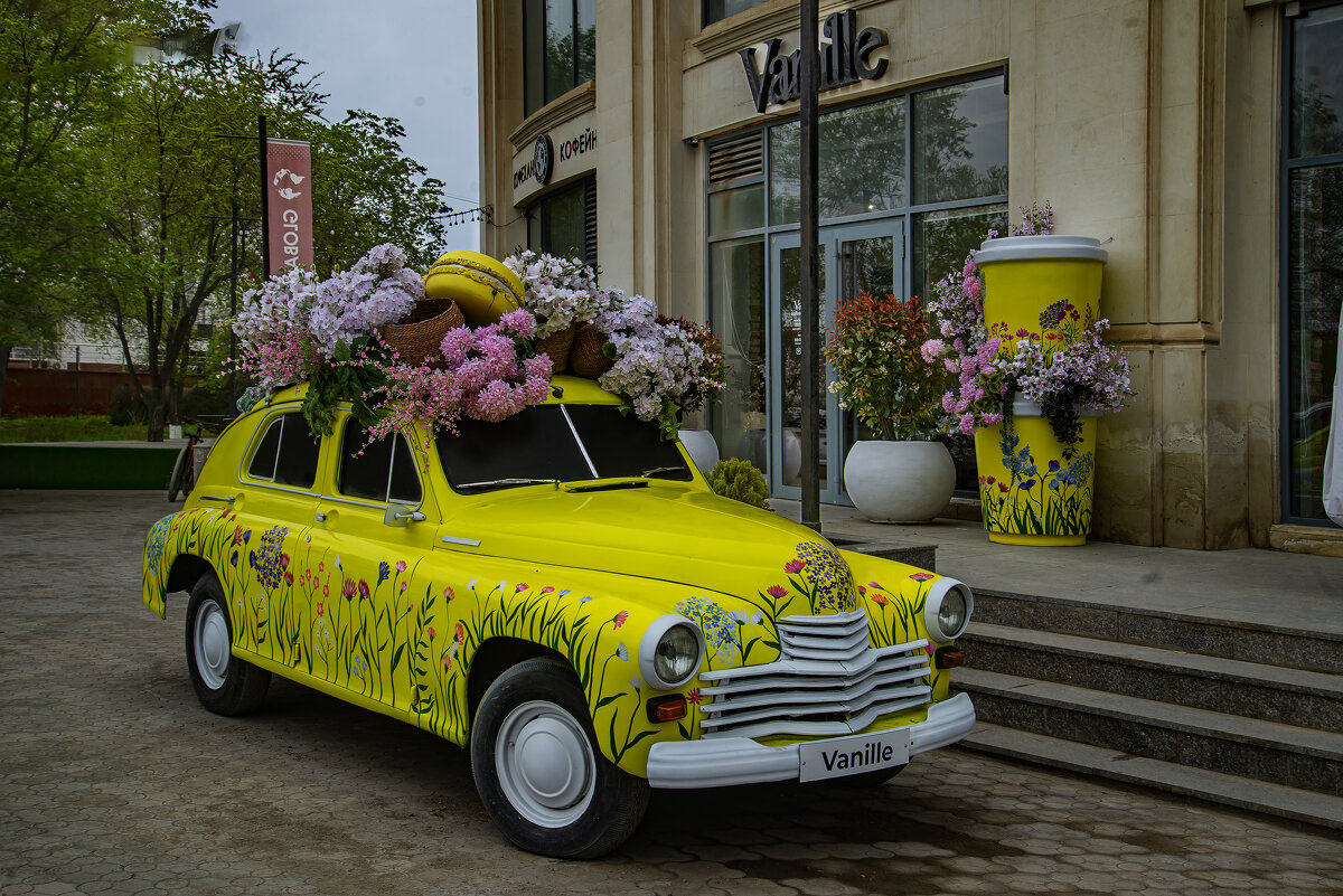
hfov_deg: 48.4
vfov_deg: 33.4
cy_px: 448
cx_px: 672
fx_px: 1493
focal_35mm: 40
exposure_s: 1/200
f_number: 9
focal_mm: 40
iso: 200
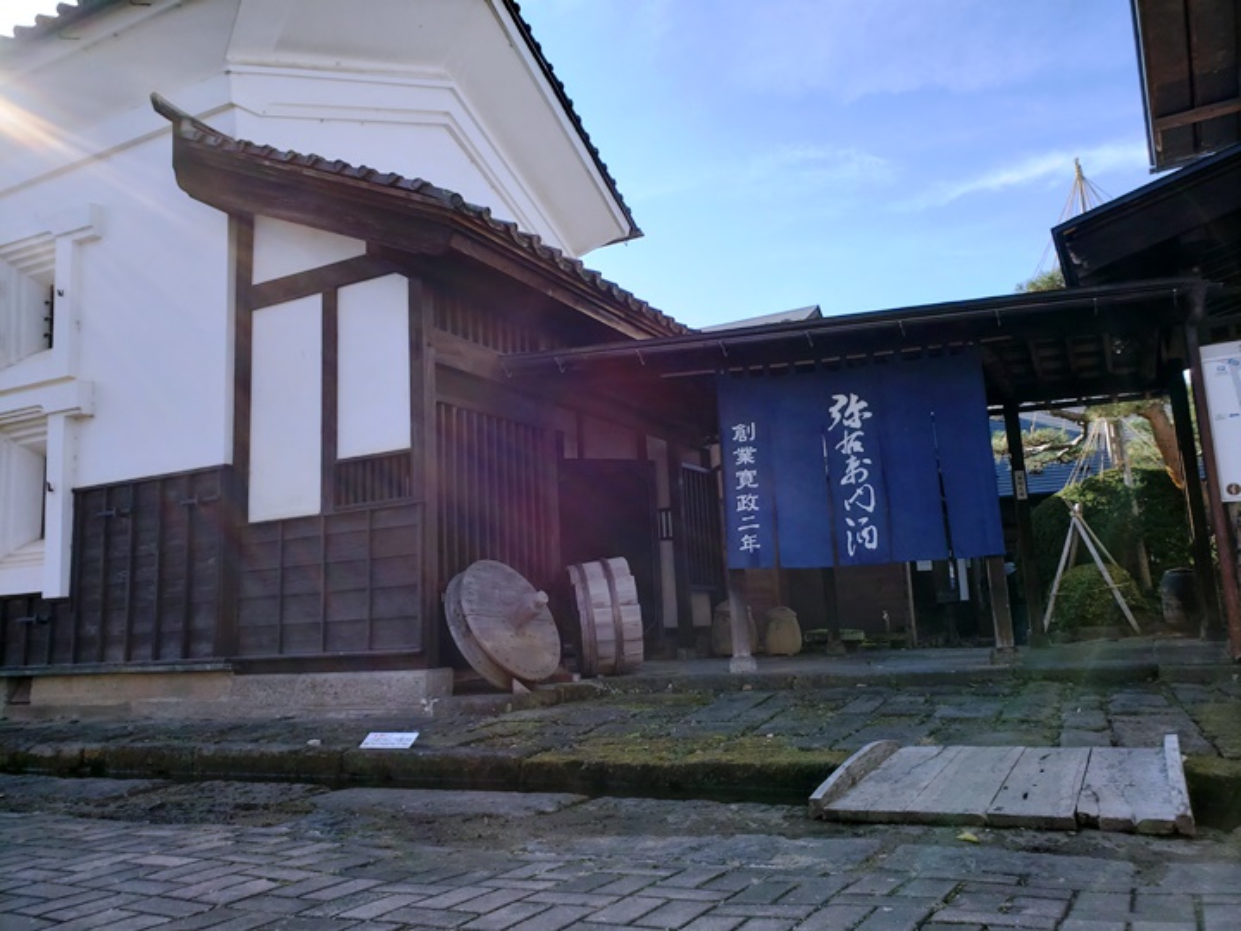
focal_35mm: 26
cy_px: 466
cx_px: 620
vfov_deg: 53.1
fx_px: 932
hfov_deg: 67.3
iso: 50
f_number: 2.4
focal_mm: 4.3
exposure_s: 1/845
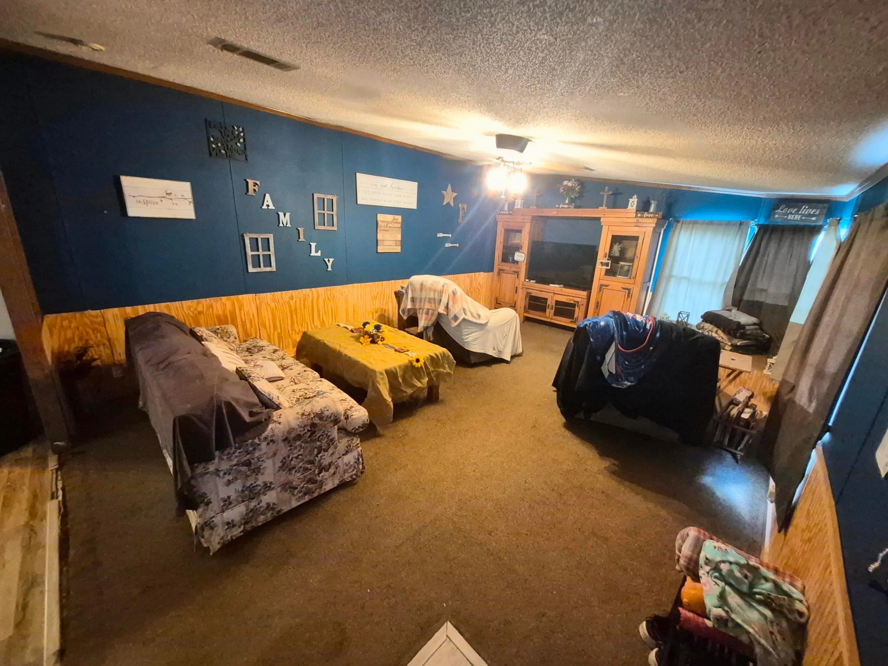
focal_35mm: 13
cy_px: 333
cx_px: 444
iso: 1600
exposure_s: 1/40
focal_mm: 1.74
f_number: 2.2
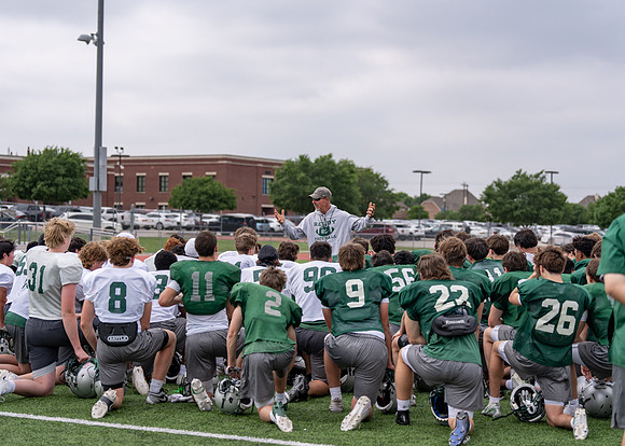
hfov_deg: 26.9
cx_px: 312
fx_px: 1306
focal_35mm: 74
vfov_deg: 19.4
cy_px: 223
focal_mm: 70
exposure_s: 1/2500
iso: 125
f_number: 2.8
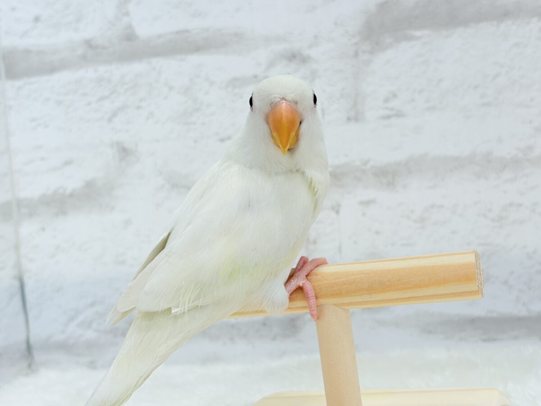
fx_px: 813
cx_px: 270
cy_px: 203
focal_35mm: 52
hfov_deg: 36.8
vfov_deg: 28.0
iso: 50
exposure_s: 1/100
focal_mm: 5.96
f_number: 1.6
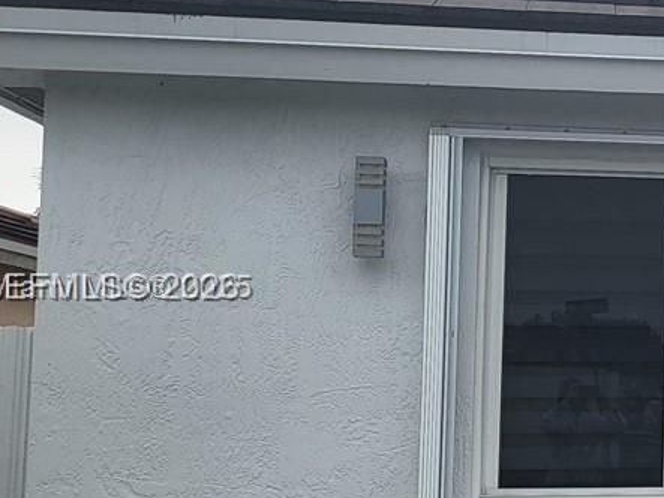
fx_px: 1803
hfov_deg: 18.6
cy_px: 290
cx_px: 971
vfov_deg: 15.7
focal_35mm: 94
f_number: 1.8
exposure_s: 1/471
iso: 40
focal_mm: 5.4
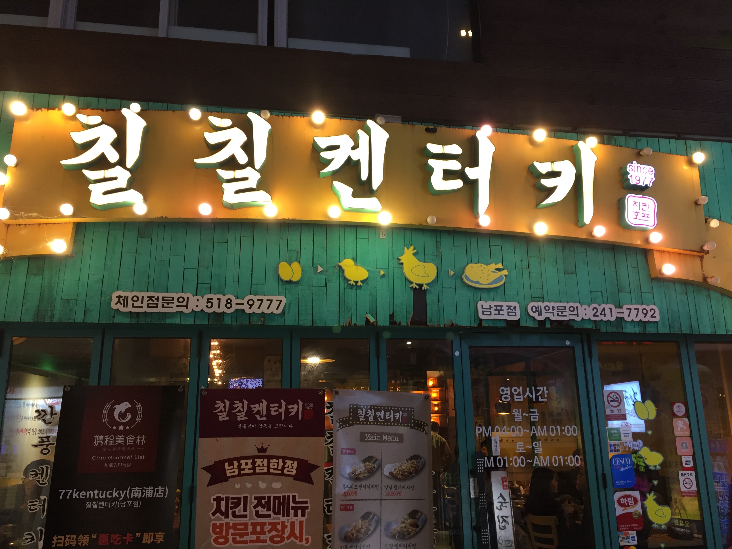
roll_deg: +2.1
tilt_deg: +15.6
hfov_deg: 61.7
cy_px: 274
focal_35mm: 29
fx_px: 613
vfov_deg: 48.2
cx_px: 366
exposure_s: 1/30
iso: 64
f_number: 2.2
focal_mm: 4.15
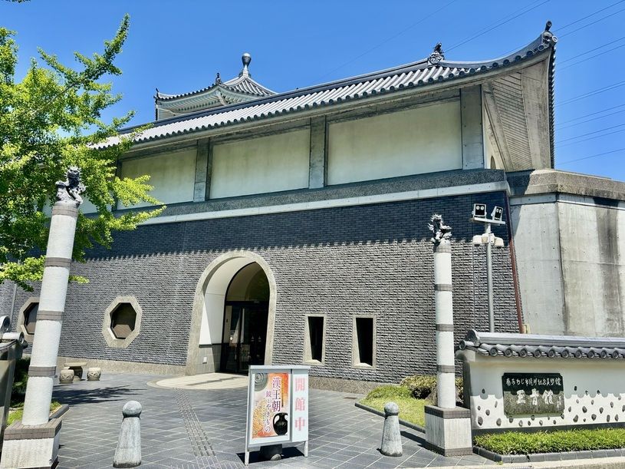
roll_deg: -1.4
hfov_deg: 67.3
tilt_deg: +9.8
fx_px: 469
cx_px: 312
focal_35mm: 26
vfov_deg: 53.1
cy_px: 234
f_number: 1.6
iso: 50
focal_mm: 5.96
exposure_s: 1/1984
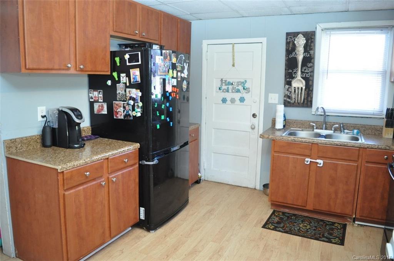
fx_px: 295
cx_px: 197
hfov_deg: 67.5
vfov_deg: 47.8
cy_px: 130
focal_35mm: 27
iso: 1400
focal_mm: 18
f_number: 3.5
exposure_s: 1/30
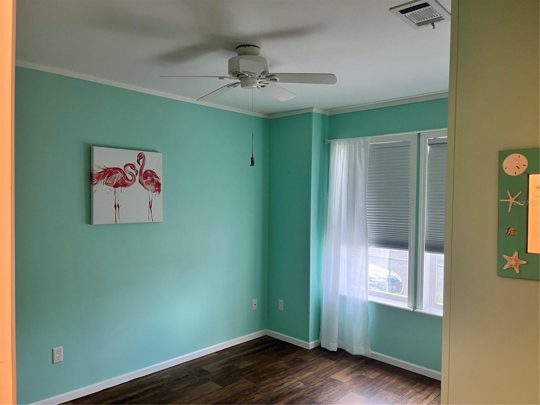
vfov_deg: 53.1
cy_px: 202
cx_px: 270
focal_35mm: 26
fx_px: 406
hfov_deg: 67.3
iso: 160
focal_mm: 5.1
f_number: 1.6
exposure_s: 1/60
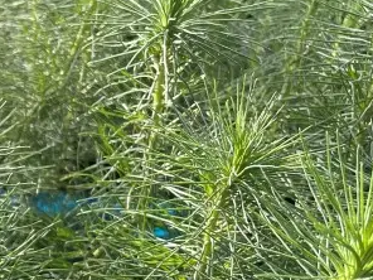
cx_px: -144
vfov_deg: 16.1
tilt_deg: -34.4
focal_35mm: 90
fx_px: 970
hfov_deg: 19.6
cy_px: 288
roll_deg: +0.3
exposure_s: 1/530
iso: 32
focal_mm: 4.2
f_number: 1.6
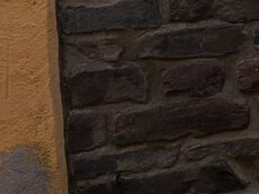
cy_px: -204
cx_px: 568
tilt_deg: -0.9
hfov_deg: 13.6
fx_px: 867
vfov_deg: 11.4
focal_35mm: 116
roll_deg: -0.5
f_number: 1.6
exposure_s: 1/2364
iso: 50
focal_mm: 5.96
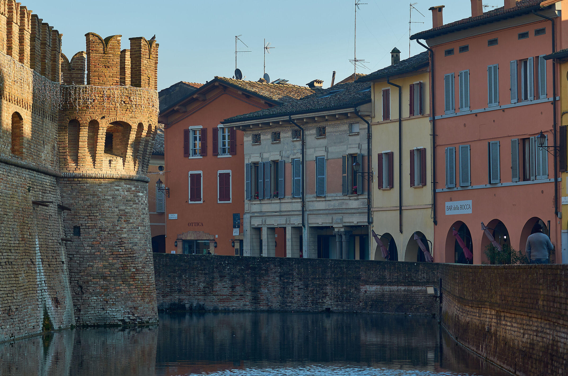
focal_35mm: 120
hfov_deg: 17.1
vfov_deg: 11.4
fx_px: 1890
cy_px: 188
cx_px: 284
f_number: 5.6
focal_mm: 80
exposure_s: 1/200
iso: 100
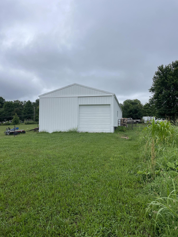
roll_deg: -0.7
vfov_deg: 67.3
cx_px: 89
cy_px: 118
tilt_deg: +1.8
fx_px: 178
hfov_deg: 53.1
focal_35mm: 26
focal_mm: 4.2
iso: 32
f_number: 1.6
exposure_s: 1/3509
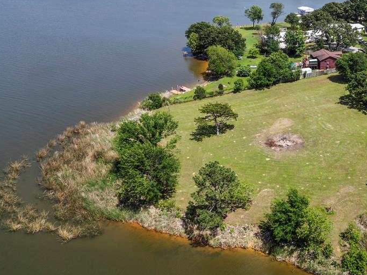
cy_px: 114
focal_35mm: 36
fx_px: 382
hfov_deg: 49.5
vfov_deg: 39.5
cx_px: 271
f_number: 1.7
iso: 110
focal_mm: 6.72
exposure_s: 1/1600
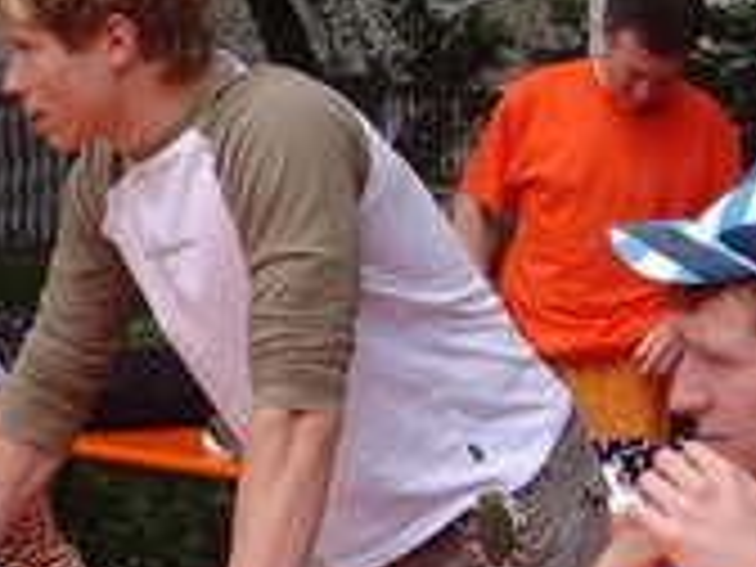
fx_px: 2533
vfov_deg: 12.7
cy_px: 389
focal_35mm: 116
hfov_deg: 16.9
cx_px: 225
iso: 80
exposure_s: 1/250
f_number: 3.5
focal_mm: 6.6
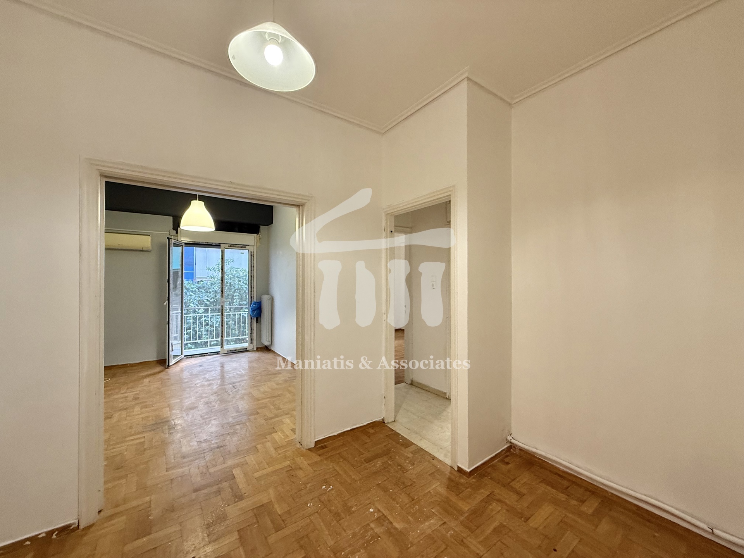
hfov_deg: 102.1
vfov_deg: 85.7
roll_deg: -0.5
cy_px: 279
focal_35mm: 14
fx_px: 301
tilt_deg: +0.1
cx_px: 372
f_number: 2.2
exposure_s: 1/50
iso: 250
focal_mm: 2.22
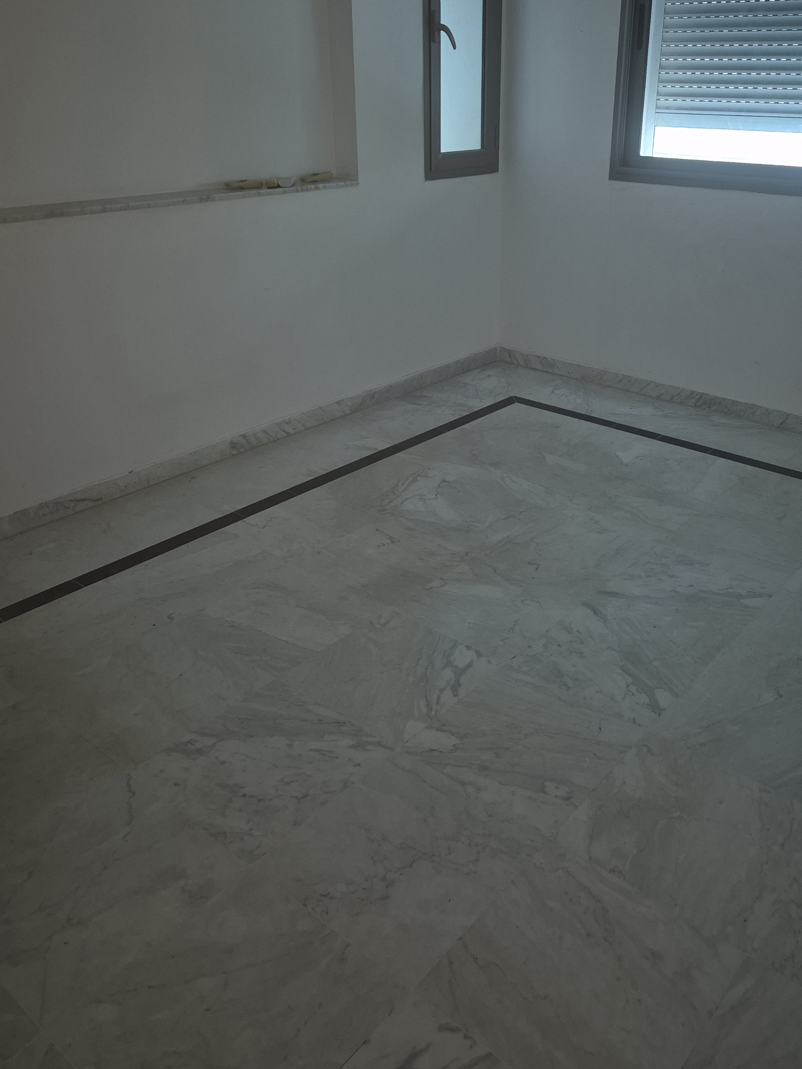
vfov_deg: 59.4
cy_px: 422
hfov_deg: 46.6
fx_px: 927
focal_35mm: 30
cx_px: 474
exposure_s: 1/50
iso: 100
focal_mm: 5.4
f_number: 1.8
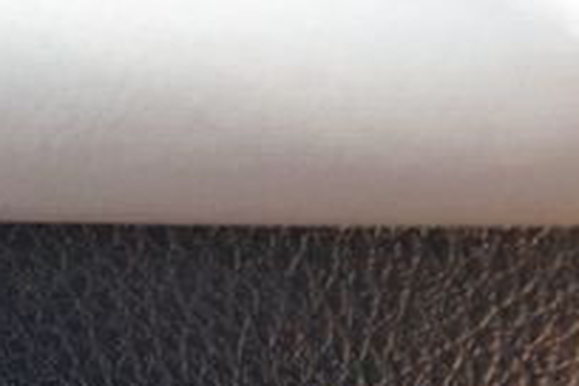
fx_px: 2952
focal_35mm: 184
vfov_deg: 7.4
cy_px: 420
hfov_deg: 11.0
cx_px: -102
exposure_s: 1/60
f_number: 5.6
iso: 3200
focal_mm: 39
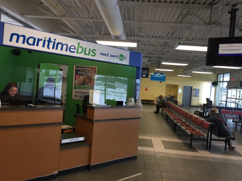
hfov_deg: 61.7
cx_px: 121
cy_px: 90
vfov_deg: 48.2
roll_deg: -3.7
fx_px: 203
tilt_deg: -1.1
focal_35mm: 29
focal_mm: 4.15
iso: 64
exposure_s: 1/30
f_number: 2.2
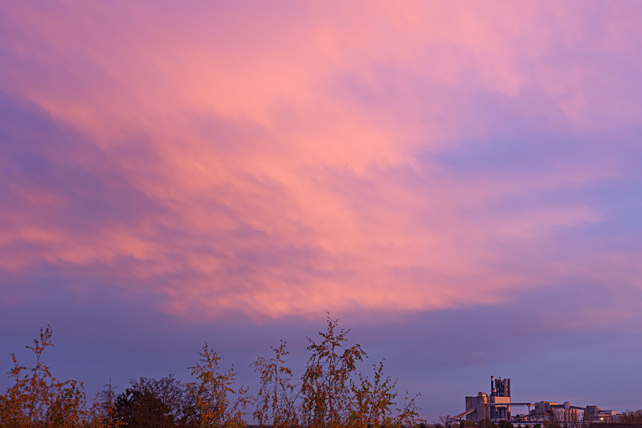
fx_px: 886
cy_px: 218
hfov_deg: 39.6
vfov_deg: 27.2
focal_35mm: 50
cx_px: 403
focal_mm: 25
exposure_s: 1/25
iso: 200
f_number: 6.3
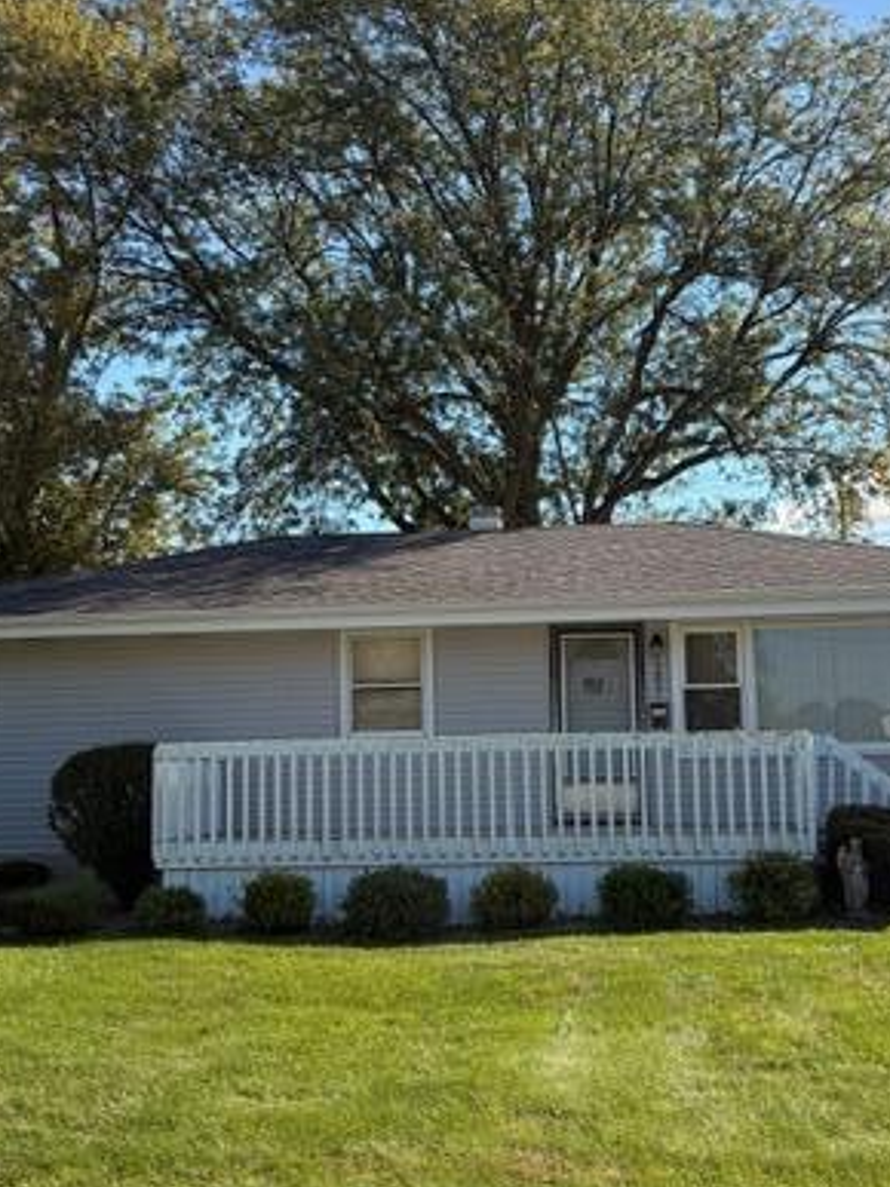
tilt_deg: +5.8
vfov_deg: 43.8
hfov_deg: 33.6
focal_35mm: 43
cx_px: 470
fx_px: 1475
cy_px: 629
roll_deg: +1.2
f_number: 1.6
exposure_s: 1/2747
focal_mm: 5.96
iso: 64
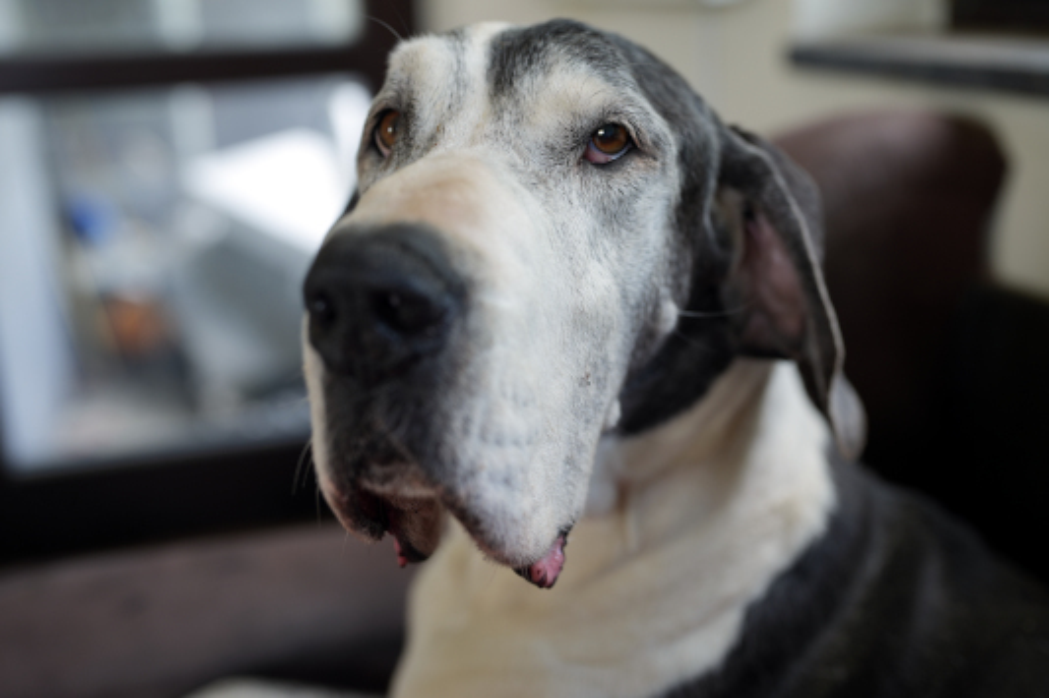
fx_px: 1165
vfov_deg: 33.4
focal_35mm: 40
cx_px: 524
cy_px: 349
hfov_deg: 48.5
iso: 100
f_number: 2.2
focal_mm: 40
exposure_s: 1/60
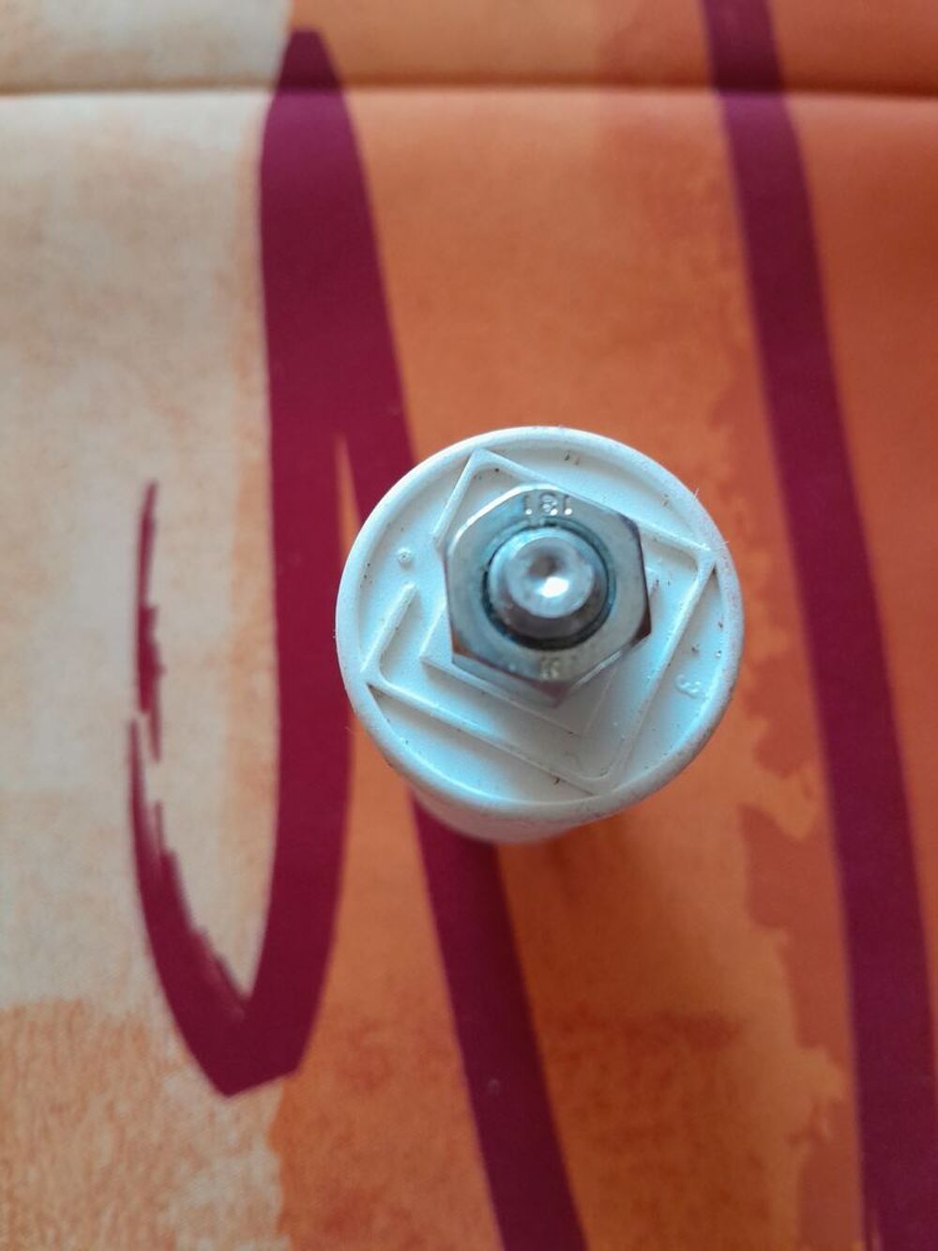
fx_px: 939
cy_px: 626
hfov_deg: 53.1
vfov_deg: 67.3
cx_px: 469
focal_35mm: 26
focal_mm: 3.98
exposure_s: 1/50
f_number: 1.8
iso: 250
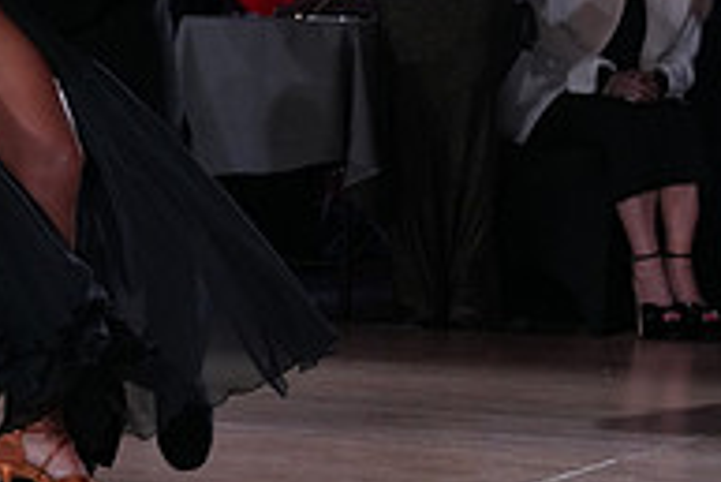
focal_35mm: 316
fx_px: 6333
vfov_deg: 4.3
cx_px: 41
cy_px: -133
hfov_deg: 6.5
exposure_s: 1/400
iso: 2500
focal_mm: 105
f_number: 5
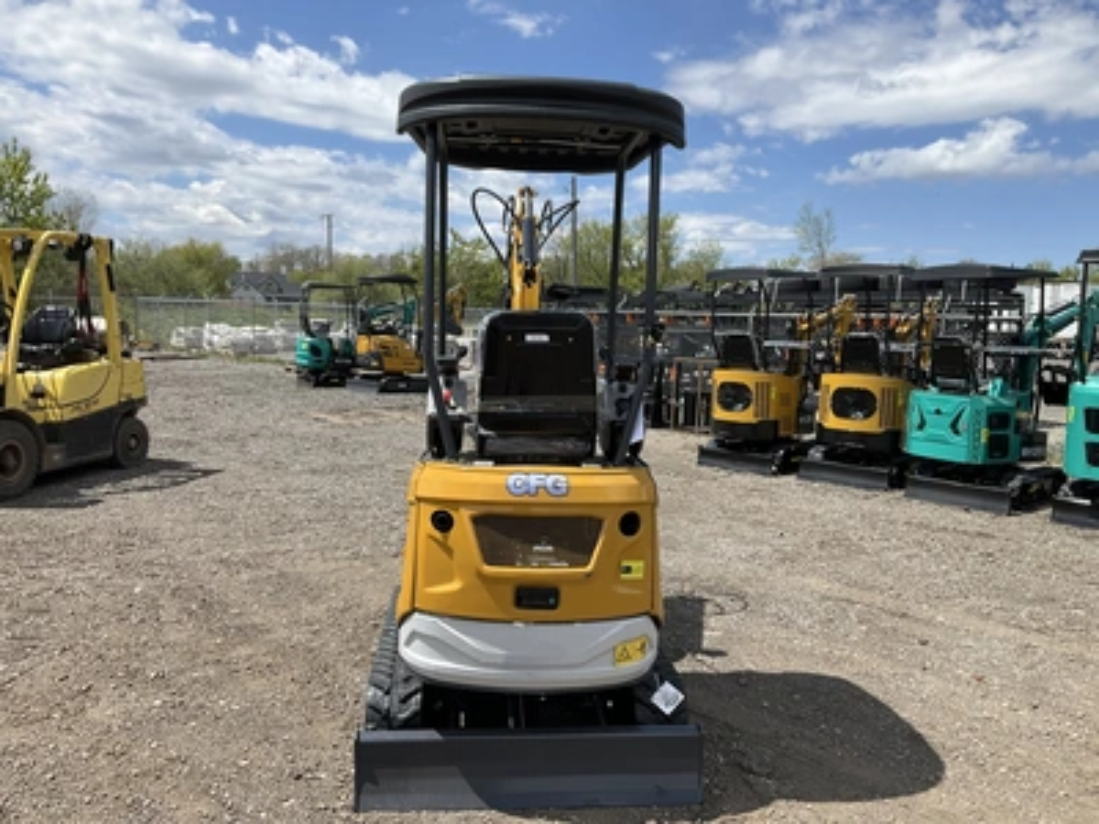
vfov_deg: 48.2
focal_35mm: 29
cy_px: 412
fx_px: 921
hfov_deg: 61.7
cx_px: 550
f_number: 1.8
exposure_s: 1/2058
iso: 25
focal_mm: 3
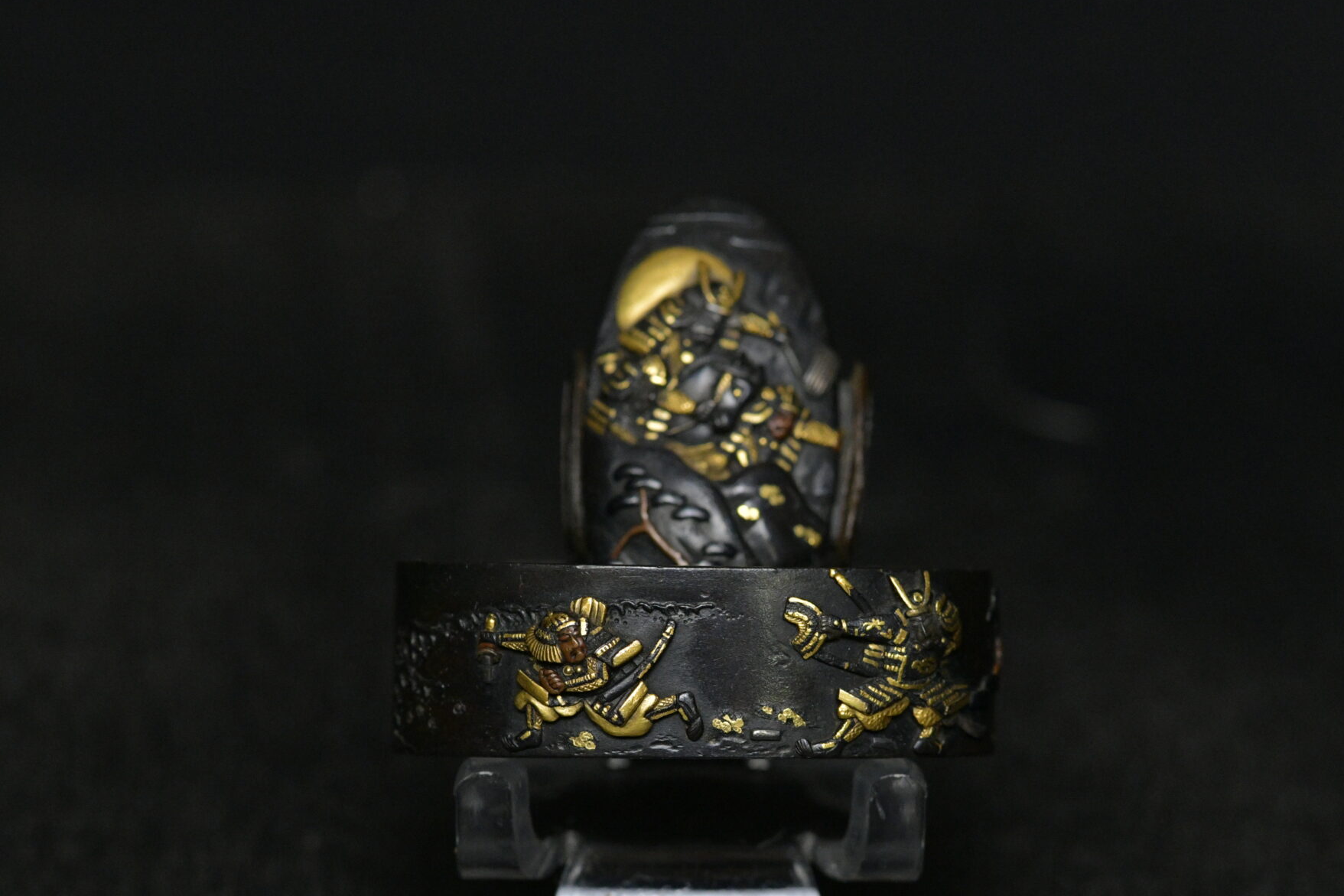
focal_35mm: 153
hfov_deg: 13.4
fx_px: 5711
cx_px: 759
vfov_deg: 9.0
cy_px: 649
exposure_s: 1/125
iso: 4500
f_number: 10
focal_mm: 105
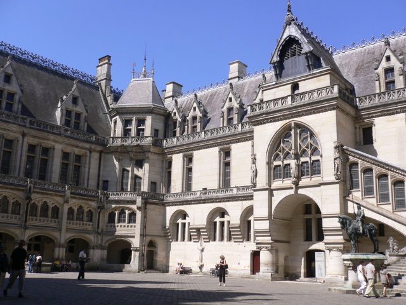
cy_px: 152
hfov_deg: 52.6
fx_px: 411
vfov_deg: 40.7
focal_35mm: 35
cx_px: 203
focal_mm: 5.8
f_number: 5.6
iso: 80
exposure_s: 1/320
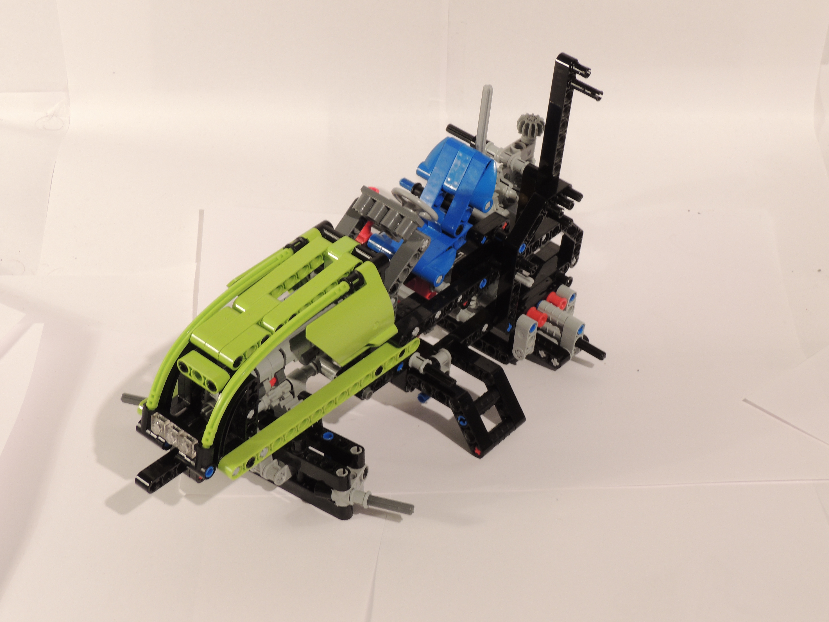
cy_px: 311
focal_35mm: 75
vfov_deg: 19.6
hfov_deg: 26.0
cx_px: 414
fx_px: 1796
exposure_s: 1/2.5
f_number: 6.2
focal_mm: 13.3
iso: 100
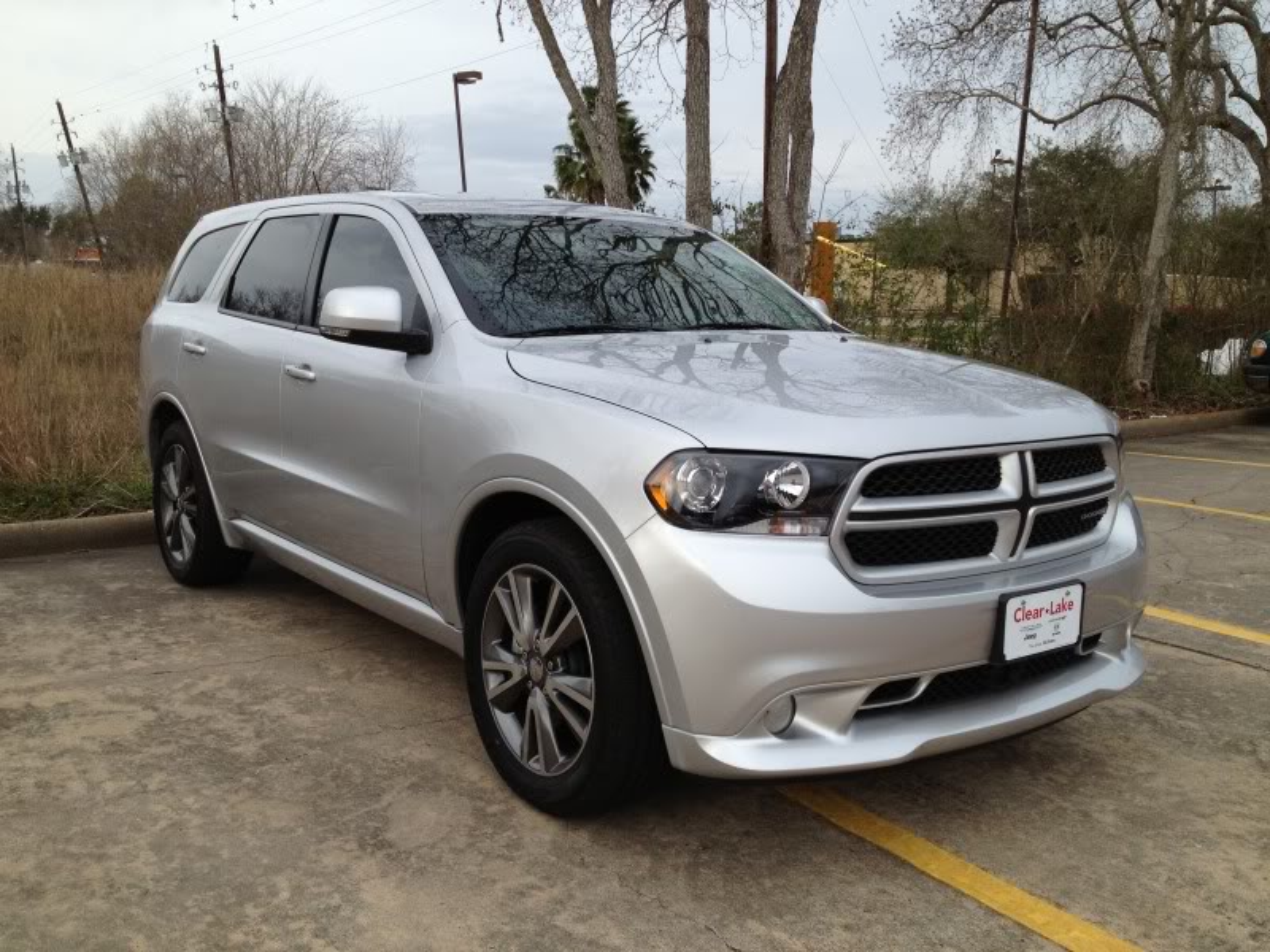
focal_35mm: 35
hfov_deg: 52.6
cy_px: 476
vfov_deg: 40.7
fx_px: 1284
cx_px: 635
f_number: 2.4
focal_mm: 4.3
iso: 50
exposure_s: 1/690
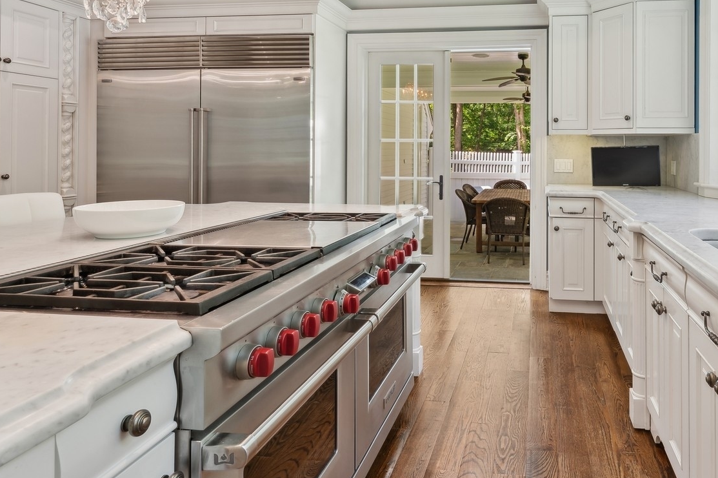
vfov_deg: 53.1
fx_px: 473
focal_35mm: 24
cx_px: 486
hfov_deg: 71.9
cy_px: 183
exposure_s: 1/5
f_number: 11
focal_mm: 16.5
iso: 200
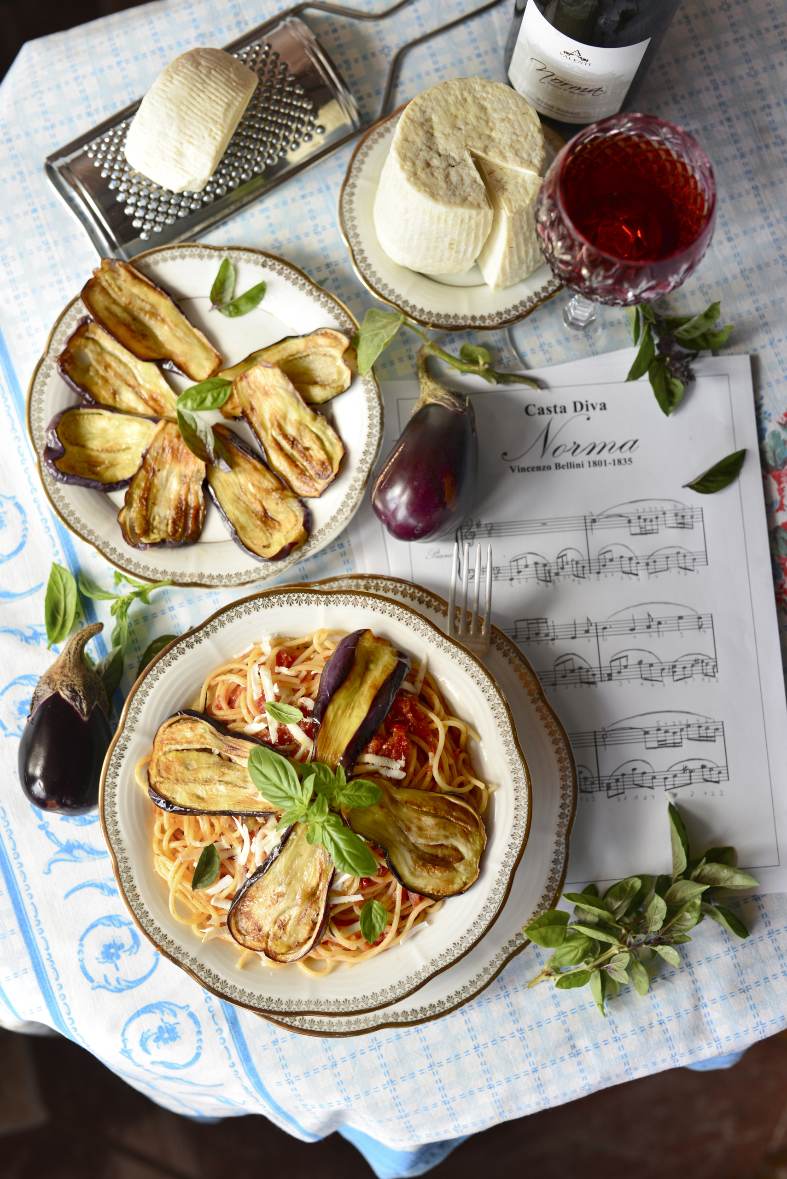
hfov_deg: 27.0
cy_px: 590
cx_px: 394
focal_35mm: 50
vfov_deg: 39.6
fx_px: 1638
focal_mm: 50
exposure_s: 1/100
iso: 320
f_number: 3.5
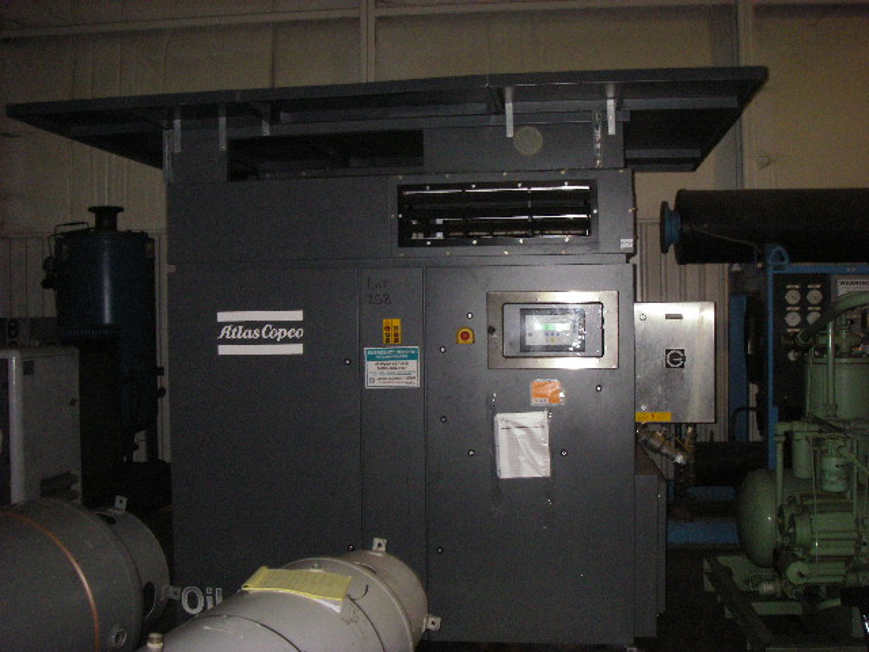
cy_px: 326
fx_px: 954
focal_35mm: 38
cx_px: 434
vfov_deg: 37.7
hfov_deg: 49.0
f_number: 3.3
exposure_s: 1/40
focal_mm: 6.3
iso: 400
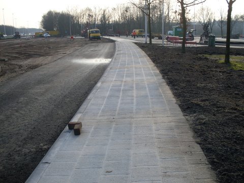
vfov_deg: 37.7
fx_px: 268
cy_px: 92
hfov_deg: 49.0
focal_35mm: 38
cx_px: 122
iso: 80
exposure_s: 1/90
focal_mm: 6.3
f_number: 8.4
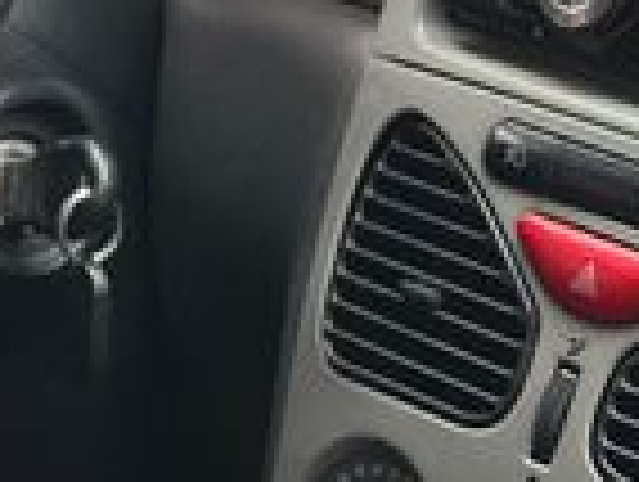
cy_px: -36
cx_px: -302
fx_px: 2940
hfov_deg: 11.9
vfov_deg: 9.3
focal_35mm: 159
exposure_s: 1/478
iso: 80
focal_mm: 6.86
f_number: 1.78
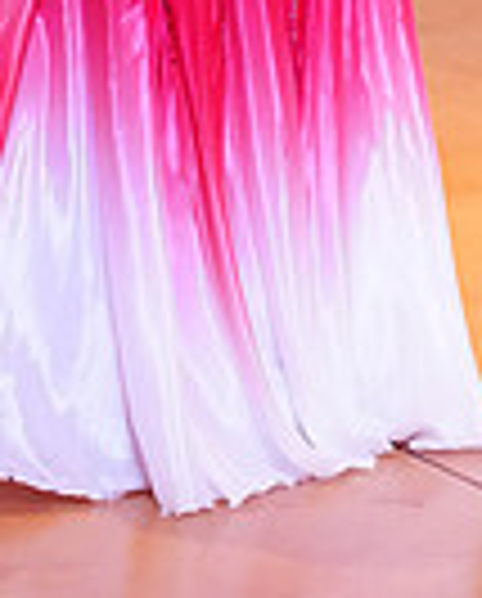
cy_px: -256
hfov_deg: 5.4
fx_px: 5082
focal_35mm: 286
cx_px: 34
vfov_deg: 6.7
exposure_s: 1/400
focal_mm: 70
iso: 5000
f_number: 2.8
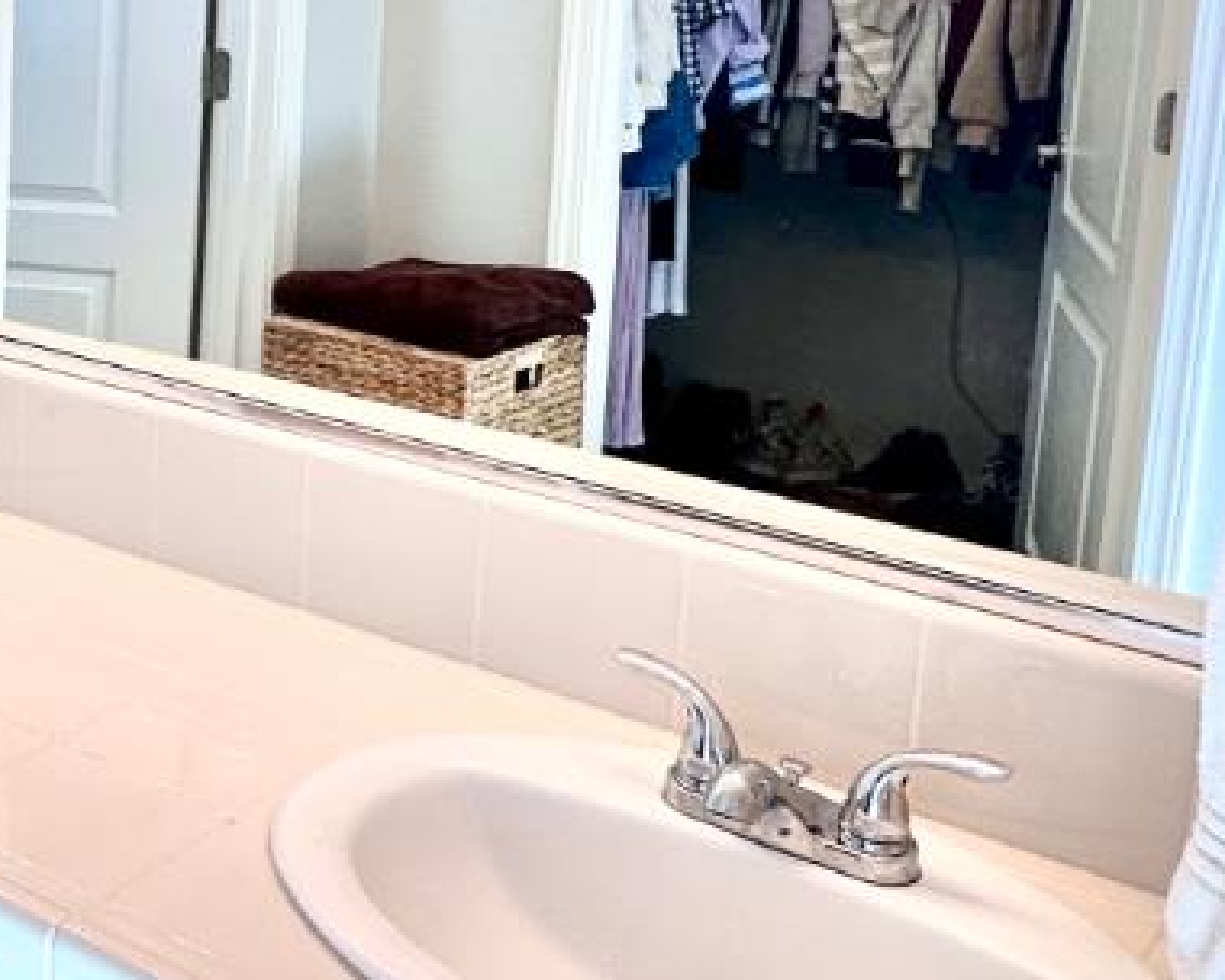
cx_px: -313
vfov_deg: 27.3
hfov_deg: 29.1
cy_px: 137
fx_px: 1958
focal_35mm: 54
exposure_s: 1/120
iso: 64
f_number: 2.2
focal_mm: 2.22
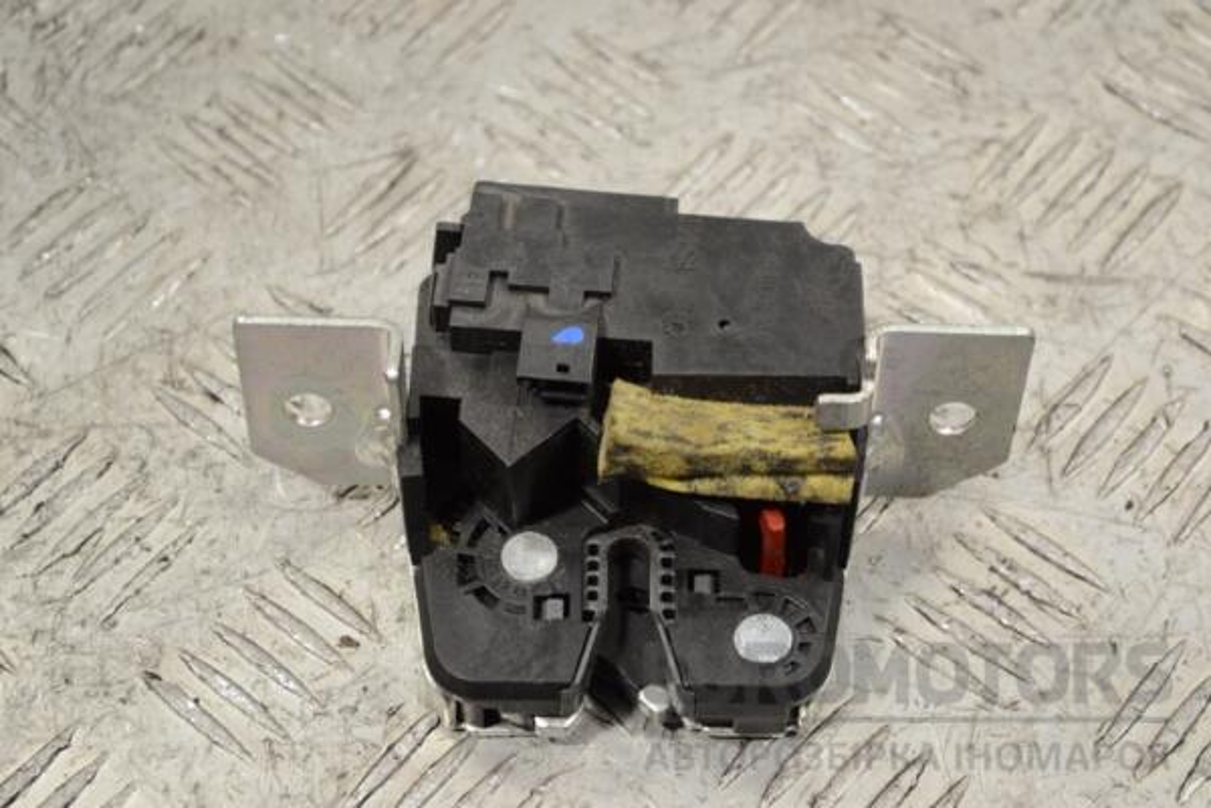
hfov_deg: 27.0
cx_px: 606
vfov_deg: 18.2
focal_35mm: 75
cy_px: 404
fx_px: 2523
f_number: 5.6
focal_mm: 50
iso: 280
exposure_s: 1/30
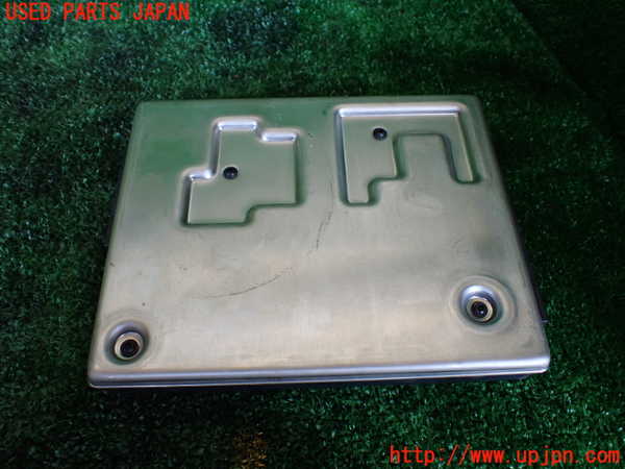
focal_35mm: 30
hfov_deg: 60.0
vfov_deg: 46.8
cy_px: 234
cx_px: 312
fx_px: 542
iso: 250
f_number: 2.3
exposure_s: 1/125
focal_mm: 5.4
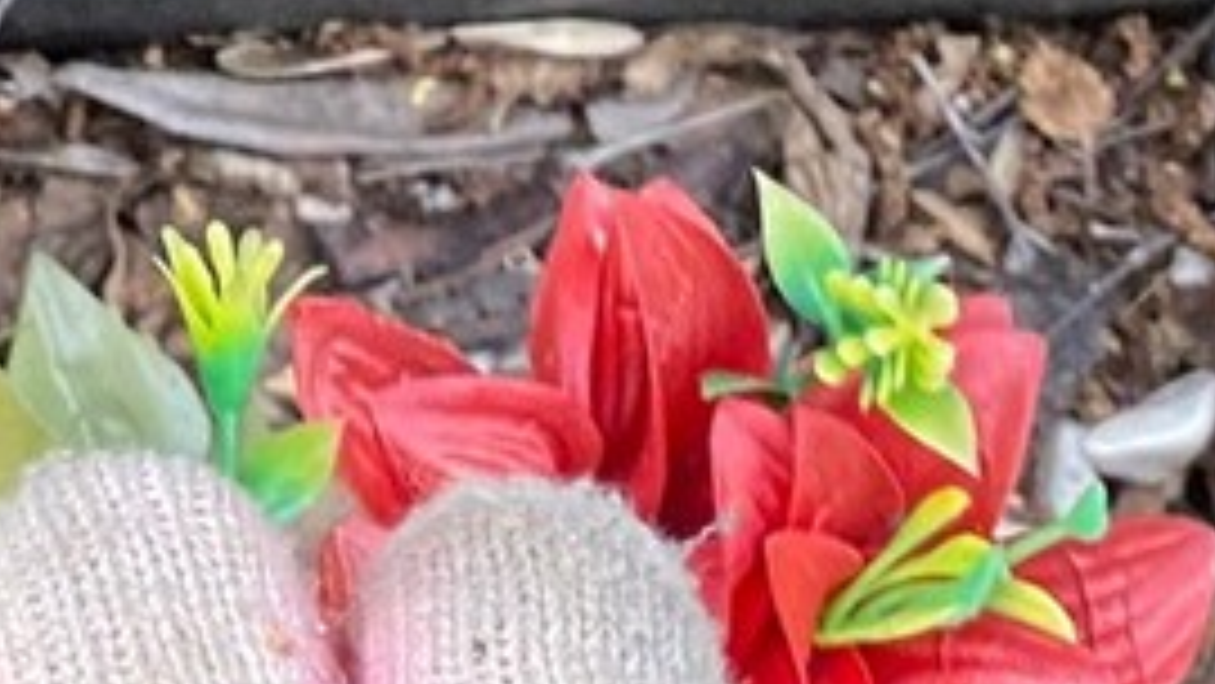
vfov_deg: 7.2
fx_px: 4866
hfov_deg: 13.8
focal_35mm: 151
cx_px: -292
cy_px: -1341
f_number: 1.8
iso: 160
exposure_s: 1/60
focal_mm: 4.25
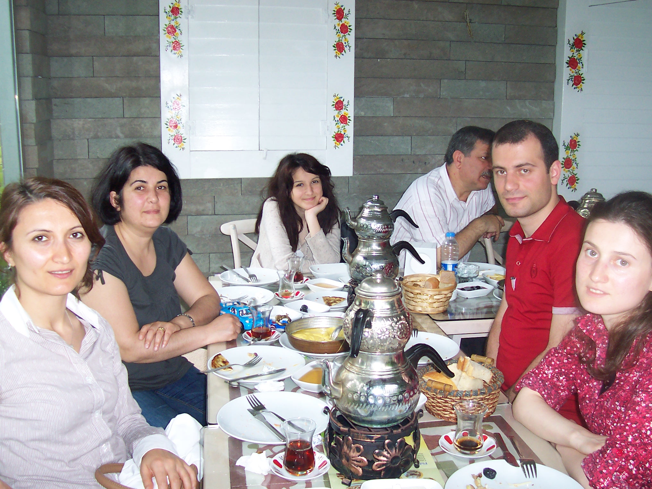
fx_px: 697
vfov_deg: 38.7
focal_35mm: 37
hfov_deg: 50.1
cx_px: 326
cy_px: 244
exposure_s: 1/60
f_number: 2.8
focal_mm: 5.6
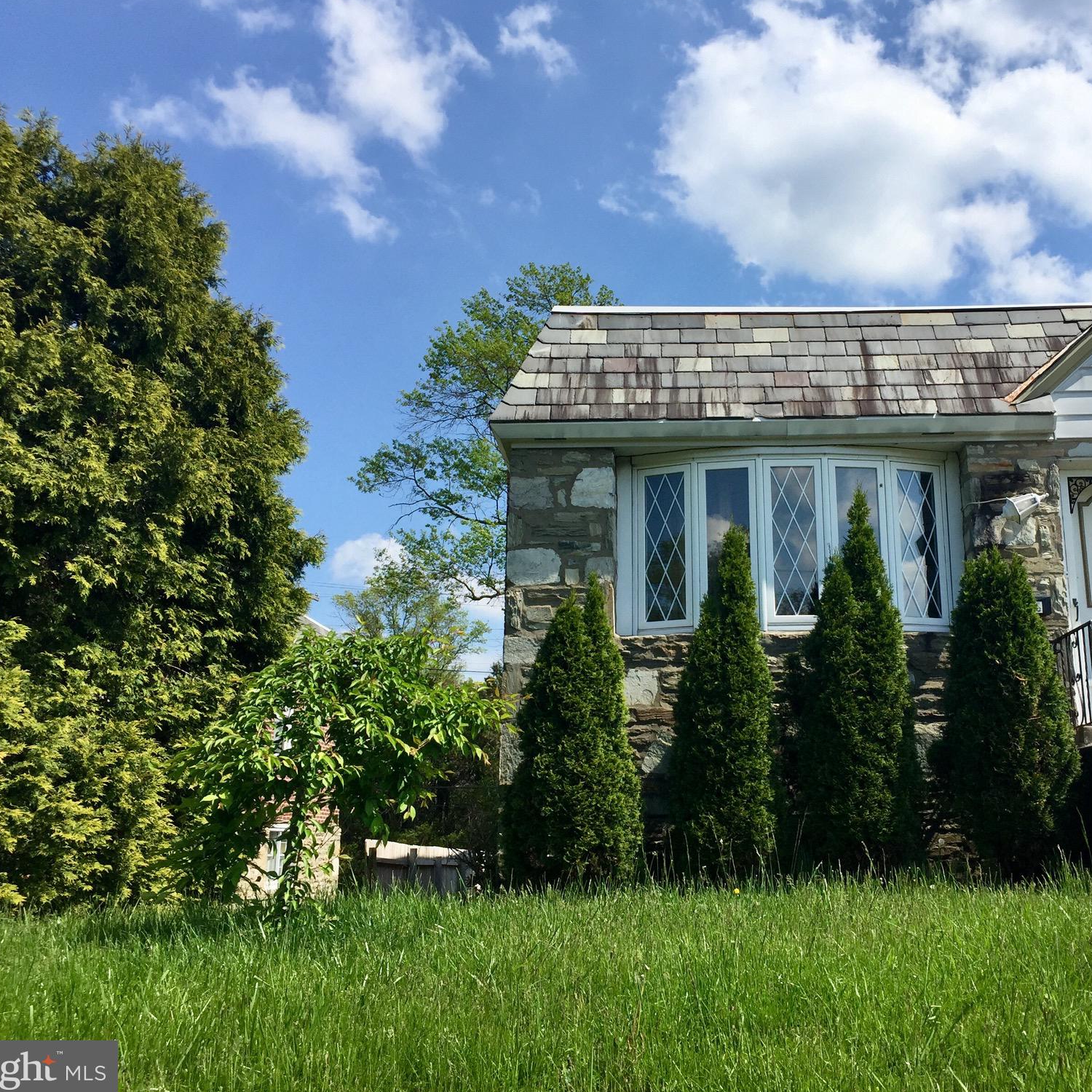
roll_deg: +0.3
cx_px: 681
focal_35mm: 35
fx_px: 1249
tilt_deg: +14.3
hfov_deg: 46.8
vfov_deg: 47.2
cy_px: 541
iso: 32
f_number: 2.2
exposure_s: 1/2475
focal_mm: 4.15
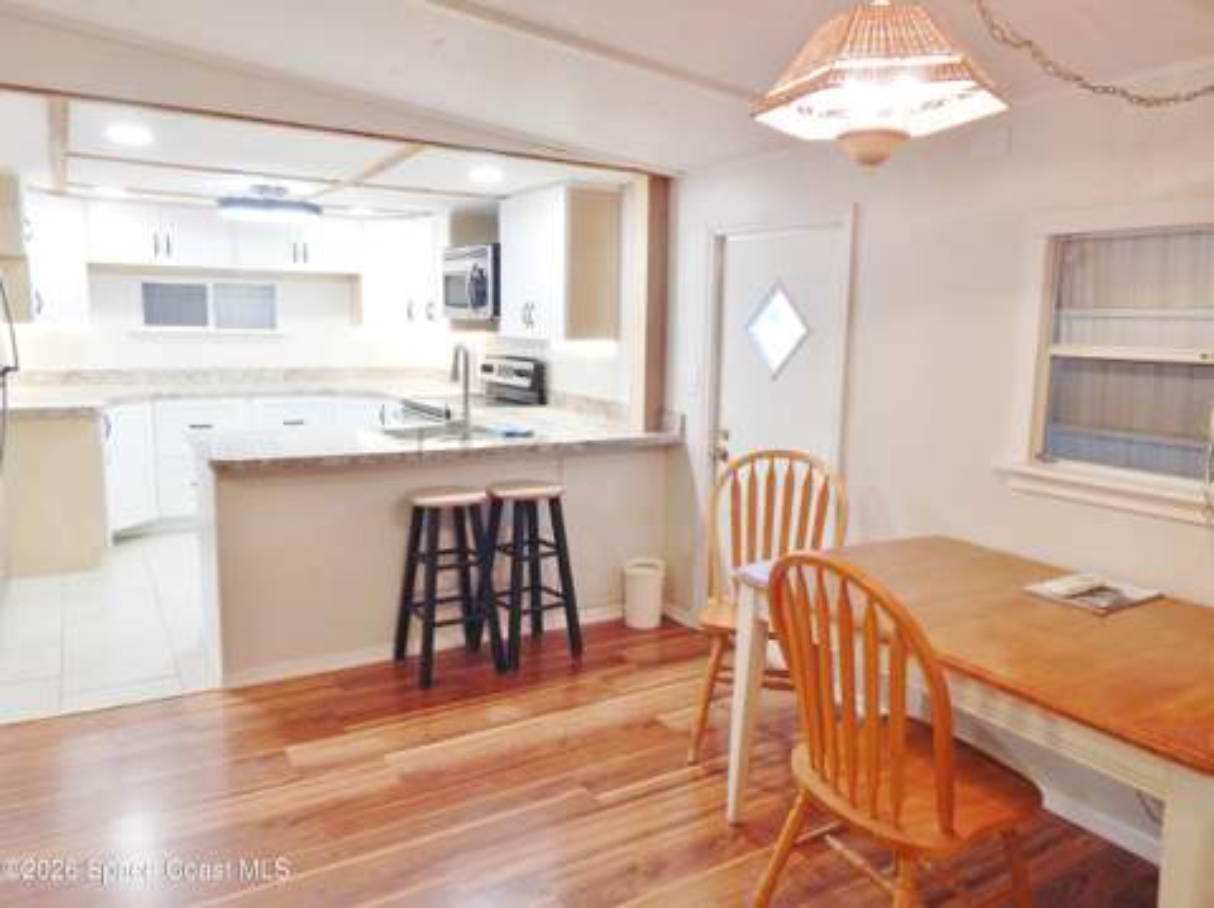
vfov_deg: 54.8
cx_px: 607
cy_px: 454
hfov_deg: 69.4
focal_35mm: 25
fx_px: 876
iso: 220
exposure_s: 1/30
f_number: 3.1
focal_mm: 4.5
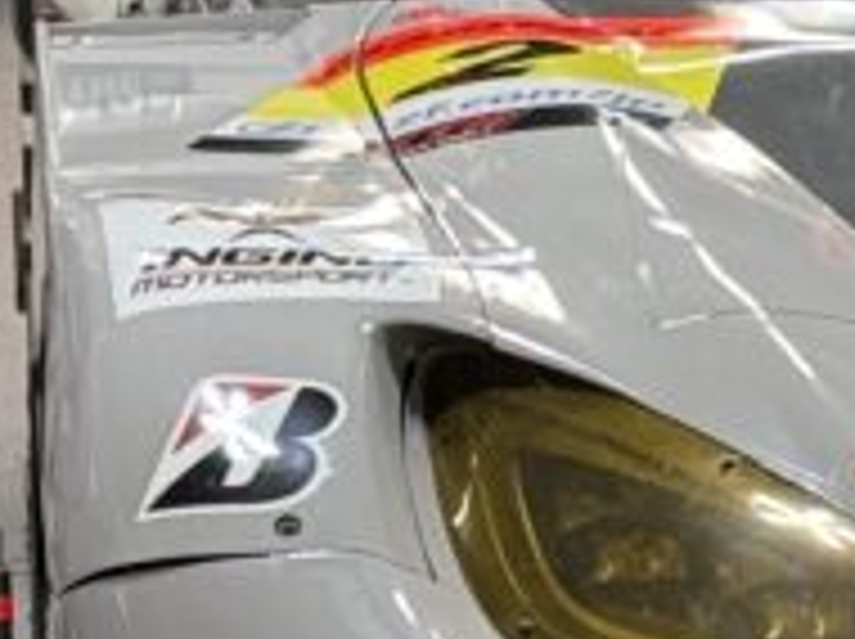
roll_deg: -0.8
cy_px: 158
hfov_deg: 6.6
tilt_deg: -10.0
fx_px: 7302
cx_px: 1512
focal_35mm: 296
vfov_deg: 5.0
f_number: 1.78
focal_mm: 6.76
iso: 80
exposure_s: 1/60
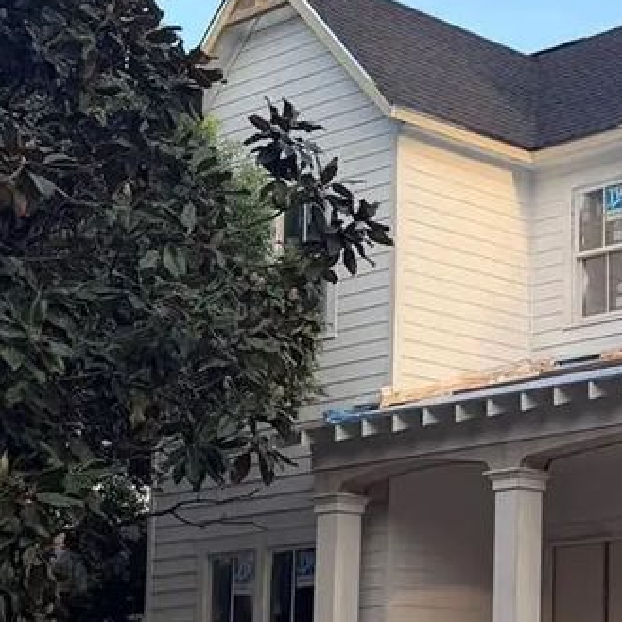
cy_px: 449
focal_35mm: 88
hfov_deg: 18.2
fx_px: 1789
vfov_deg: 19.6
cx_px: 843
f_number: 1.78
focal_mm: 6.76
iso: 80
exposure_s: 1/563
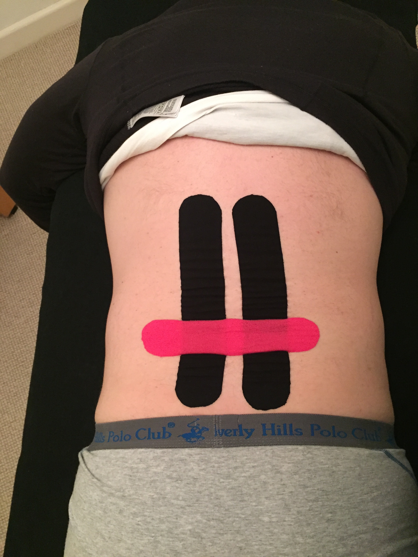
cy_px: 278
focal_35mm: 29
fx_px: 467
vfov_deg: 61.7
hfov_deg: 48.2
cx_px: 209
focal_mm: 4.15
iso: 320
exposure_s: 1/17
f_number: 2.2
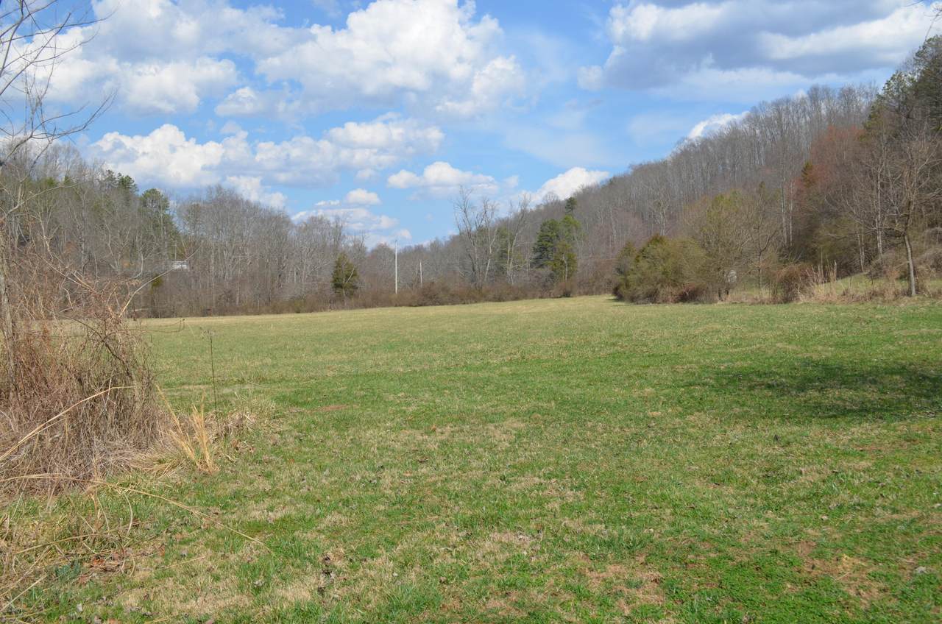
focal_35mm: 33
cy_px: 312
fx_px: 862
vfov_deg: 39.8
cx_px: 471
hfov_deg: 57.3
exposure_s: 1/320
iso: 100
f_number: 9
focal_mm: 22
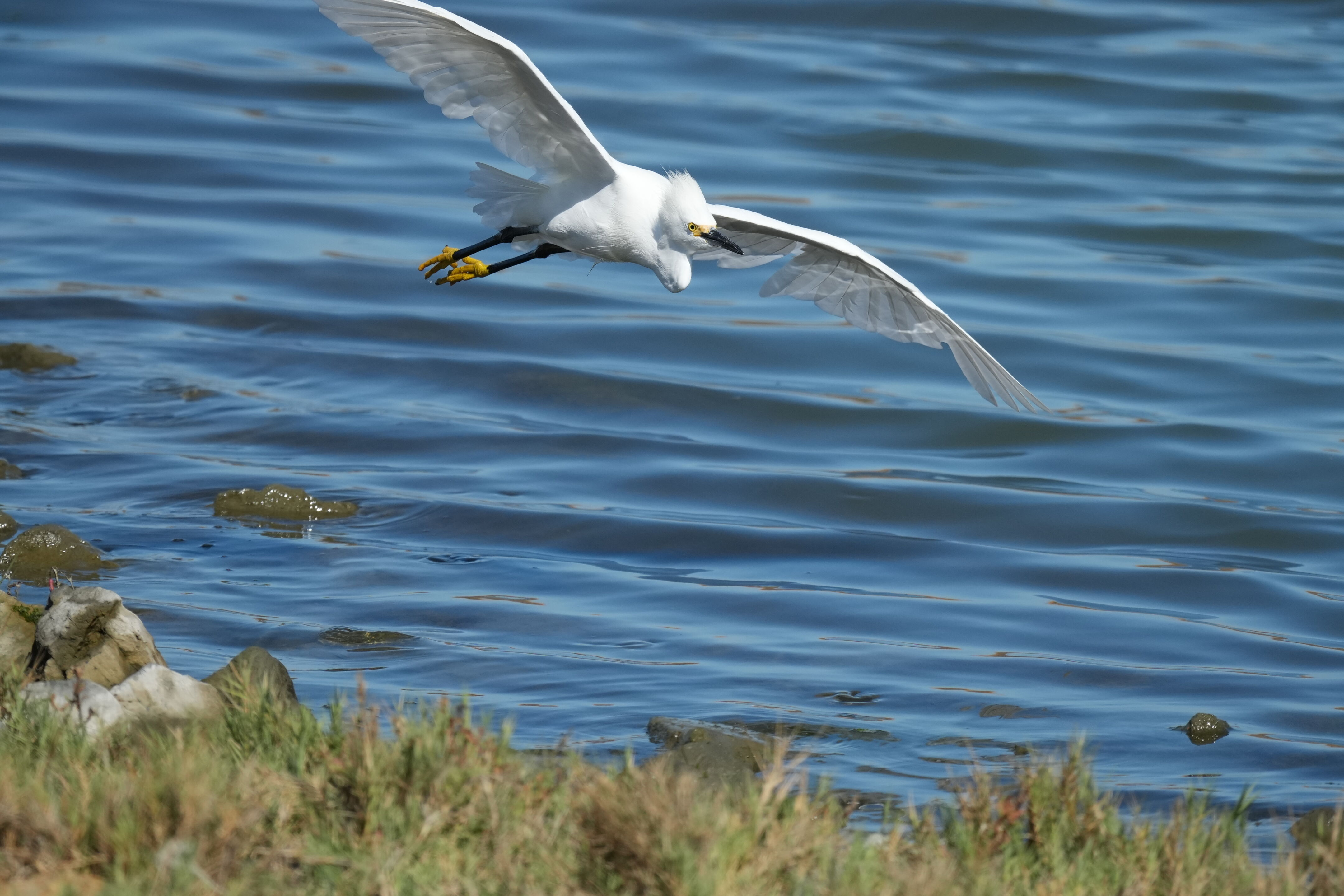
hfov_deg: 2.5
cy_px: 448
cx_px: 672
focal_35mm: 840
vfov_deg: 1.6
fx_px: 31358
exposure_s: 1/3200
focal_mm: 560
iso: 640
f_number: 6.3
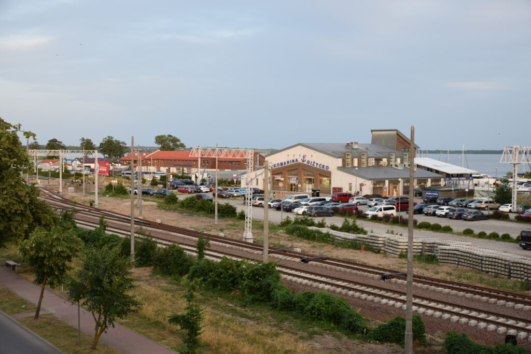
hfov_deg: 41.1
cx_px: 266
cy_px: 177
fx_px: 708
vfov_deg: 28.1
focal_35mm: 48
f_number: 5
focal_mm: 32
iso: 400
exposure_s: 1/100
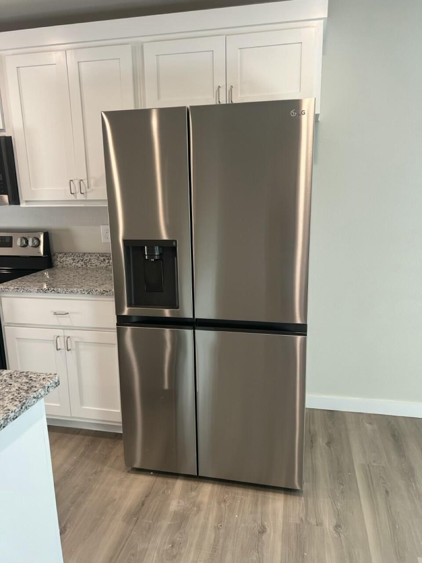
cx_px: 211
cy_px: 282
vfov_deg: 67.3
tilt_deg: -9.0
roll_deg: +1.7
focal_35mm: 26
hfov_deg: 53.1
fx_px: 423
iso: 125
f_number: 1.5
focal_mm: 5.7
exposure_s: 1/120
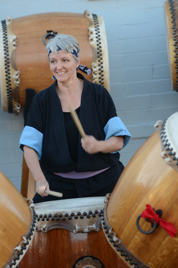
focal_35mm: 210
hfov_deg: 6.5
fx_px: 1564
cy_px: 134
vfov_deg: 9.8
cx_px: 89
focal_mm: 140
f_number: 3.2
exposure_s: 1/100
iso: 100
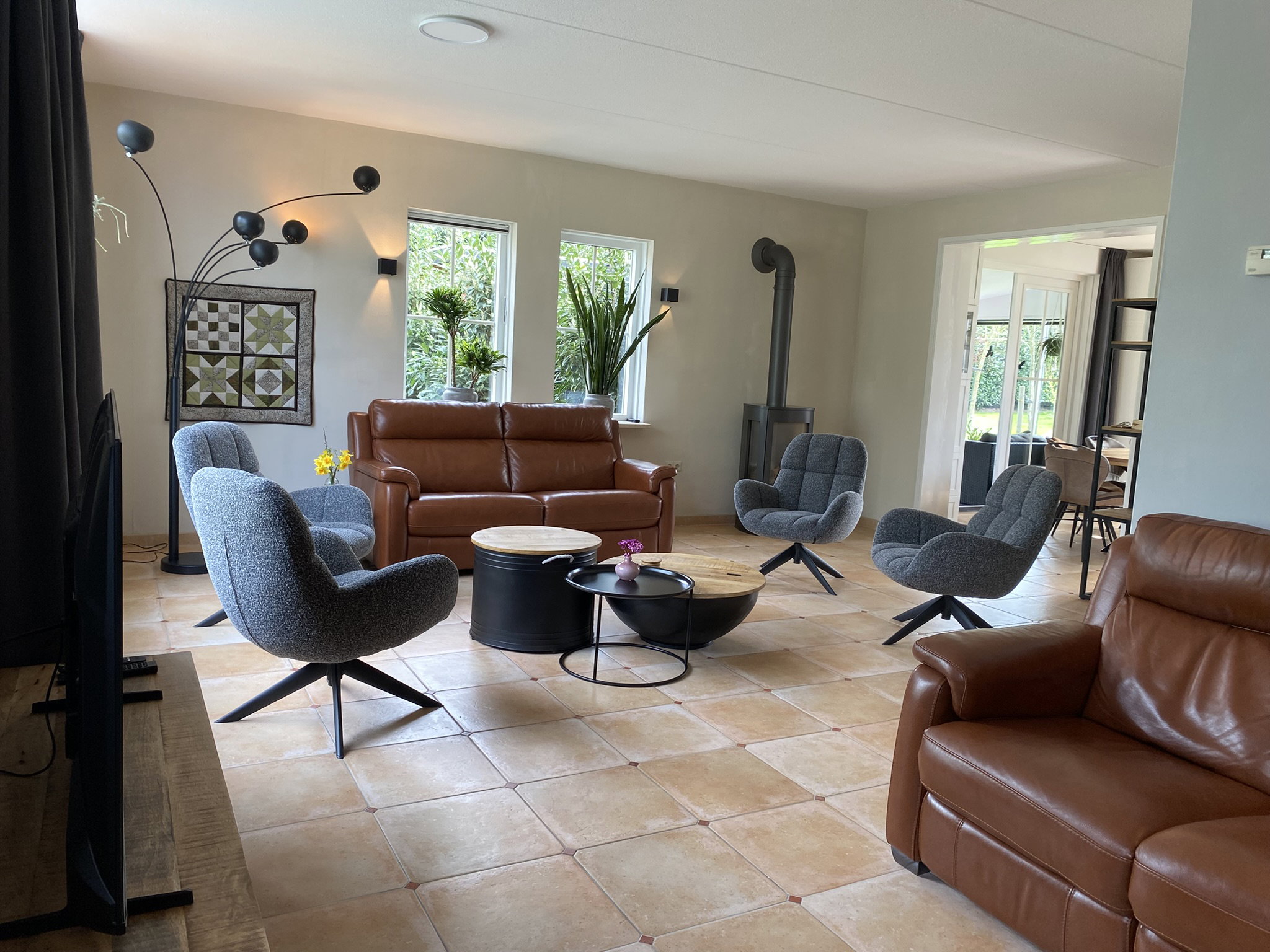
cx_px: 635
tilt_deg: -9.1
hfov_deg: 67.3
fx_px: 954
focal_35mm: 26
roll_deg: -4.3
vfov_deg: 53.1
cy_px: 476
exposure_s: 1/100
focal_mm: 4.25
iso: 80
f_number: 1.8
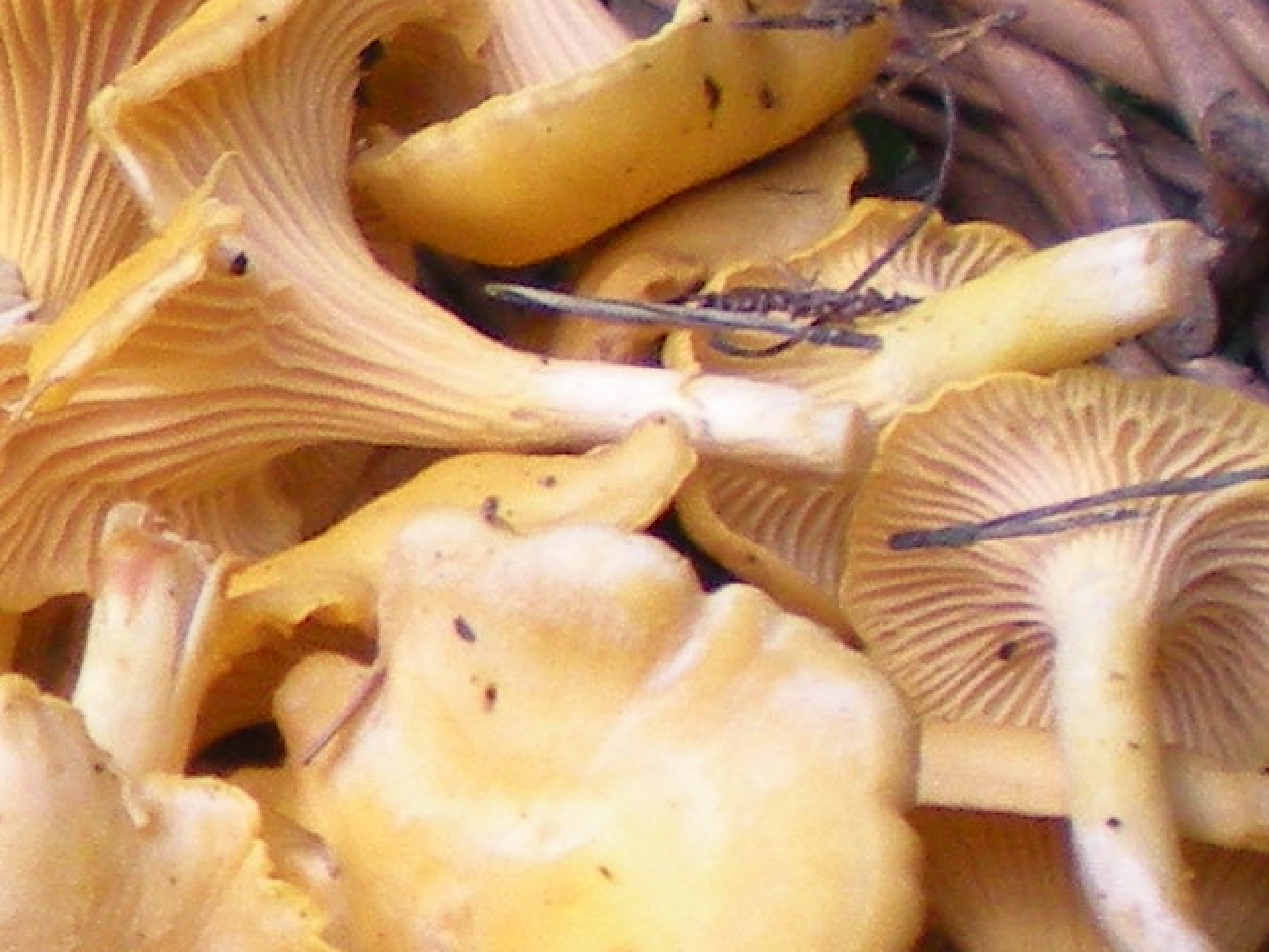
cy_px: 561
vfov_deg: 7.8
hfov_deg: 10.0
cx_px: -651
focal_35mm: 191
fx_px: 7003
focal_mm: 6.3
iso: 144
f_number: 3.1
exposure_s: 1/59.8
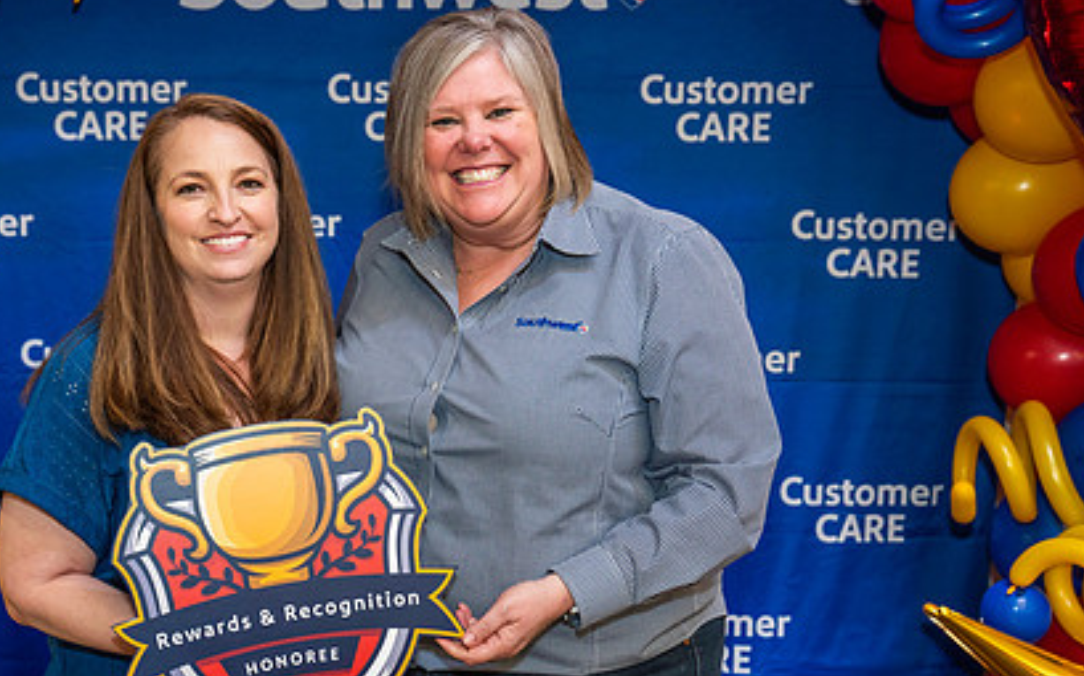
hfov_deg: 36.6
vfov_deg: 23.5
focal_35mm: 55
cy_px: 407
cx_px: 368
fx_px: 1624
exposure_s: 1/160
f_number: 4
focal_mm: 38
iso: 1250
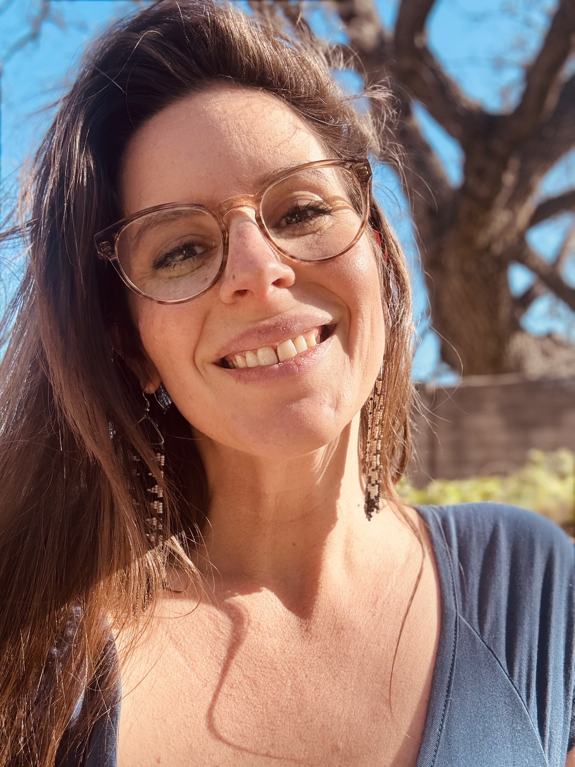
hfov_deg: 46.8
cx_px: 288
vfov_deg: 60.0
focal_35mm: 30
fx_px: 664
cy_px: 384
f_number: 1.9
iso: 25
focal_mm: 2.69
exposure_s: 1/344
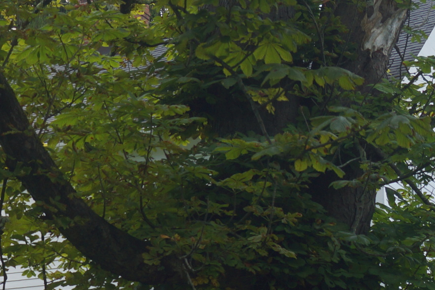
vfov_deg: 12.8
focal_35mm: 104
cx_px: -70
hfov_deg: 18.7
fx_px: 1257
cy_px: 361
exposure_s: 1/250
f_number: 4
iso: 100
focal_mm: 20
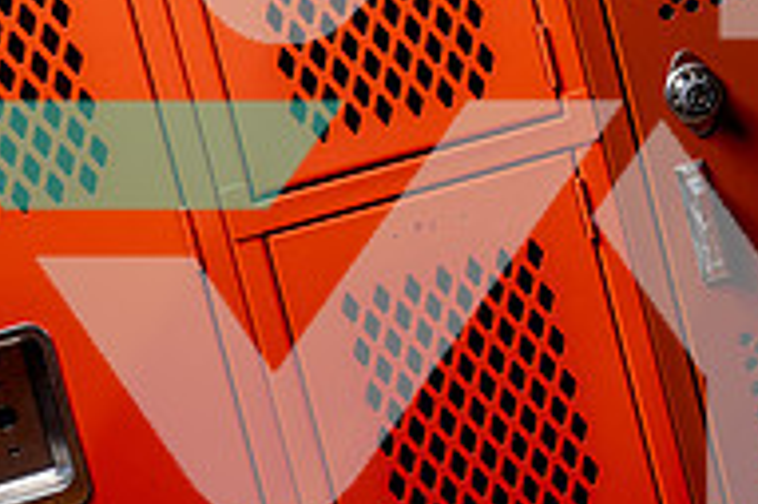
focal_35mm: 104
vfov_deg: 12.7
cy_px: -169
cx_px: 952
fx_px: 2188
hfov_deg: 18.4
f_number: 4
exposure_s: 1/250
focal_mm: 34
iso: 100
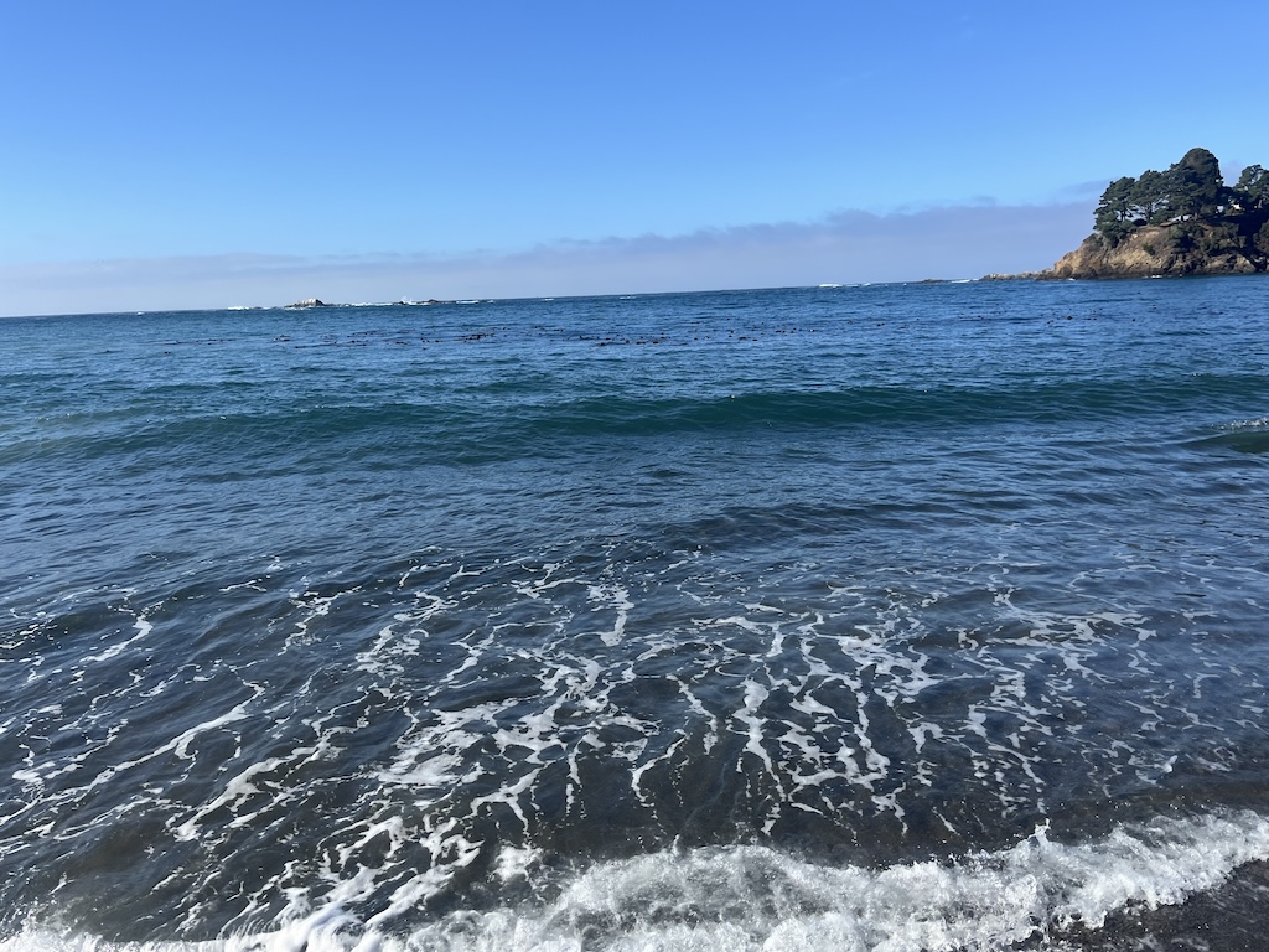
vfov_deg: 53.1
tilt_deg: -12.6
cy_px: 476
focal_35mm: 26
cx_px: 634
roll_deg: +2.5
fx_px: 953
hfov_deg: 67.3
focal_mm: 5.1
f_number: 1.6
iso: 50
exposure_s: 1/3215
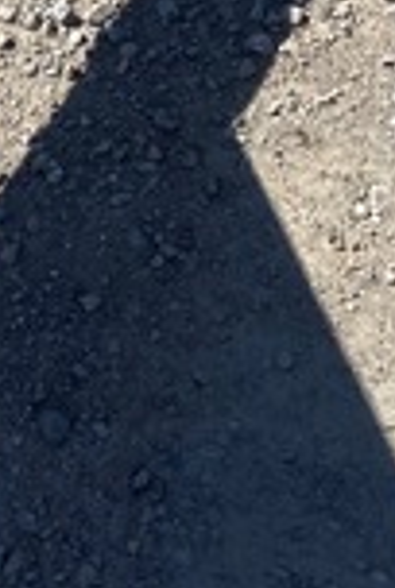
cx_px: 66
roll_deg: +1.6
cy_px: -534
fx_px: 2326
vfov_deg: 12.8
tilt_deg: -34.6
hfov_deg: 9.7
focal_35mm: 142
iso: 32
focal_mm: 4.25
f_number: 1.8
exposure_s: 1/3610
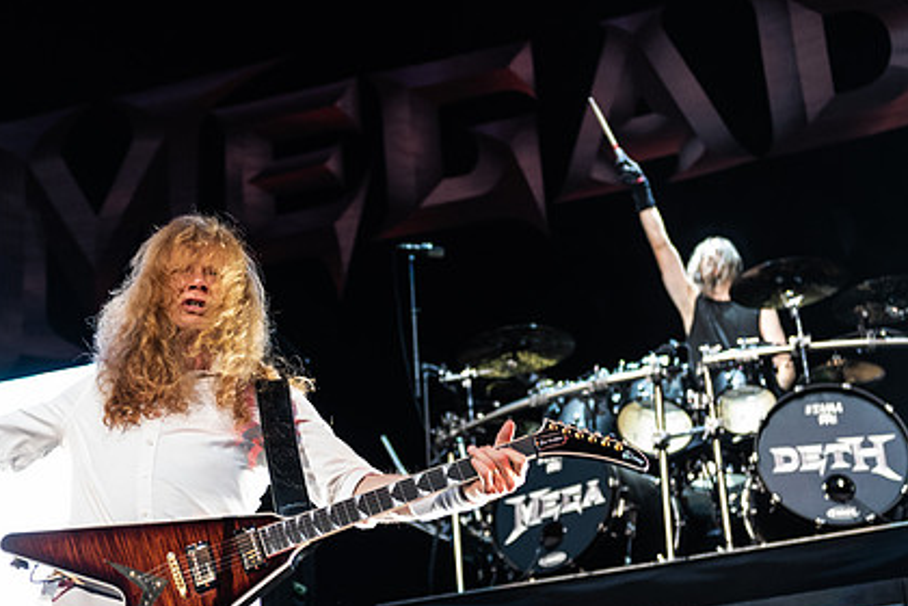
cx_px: 376
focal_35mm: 78
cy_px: 344
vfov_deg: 17.5
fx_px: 1967
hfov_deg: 26.0
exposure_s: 1/320
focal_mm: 52
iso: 2000
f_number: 3.2
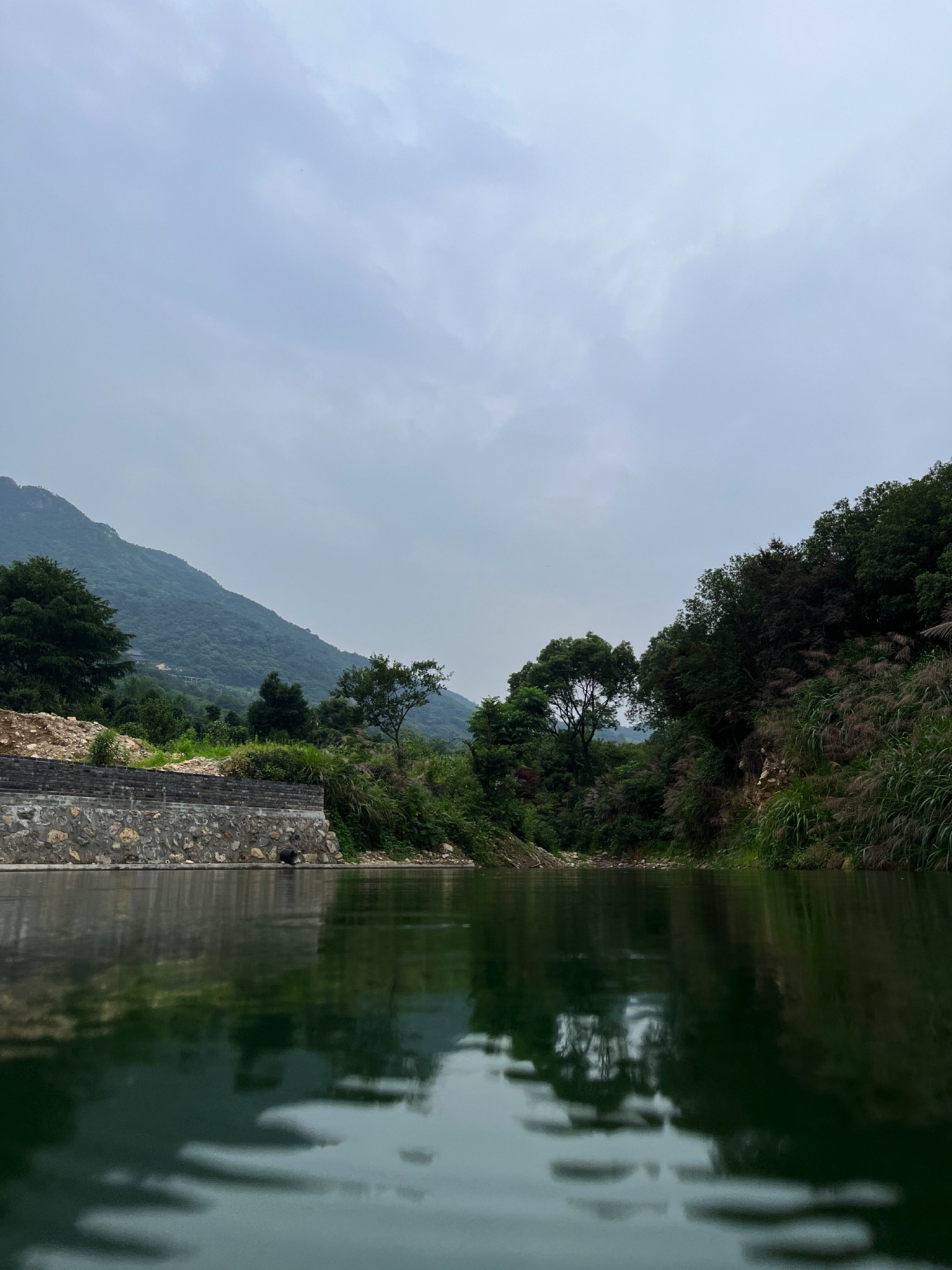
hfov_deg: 53.1
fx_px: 953
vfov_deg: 67.3
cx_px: 476
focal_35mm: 26
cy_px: 635
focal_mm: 5.1
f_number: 1.6
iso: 50
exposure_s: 1/2222
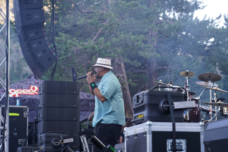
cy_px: 76
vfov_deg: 13.0
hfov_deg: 19.5
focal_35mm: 105
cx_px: 114
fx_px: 665
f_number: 4
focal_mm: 105
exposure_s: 1/160
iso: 400
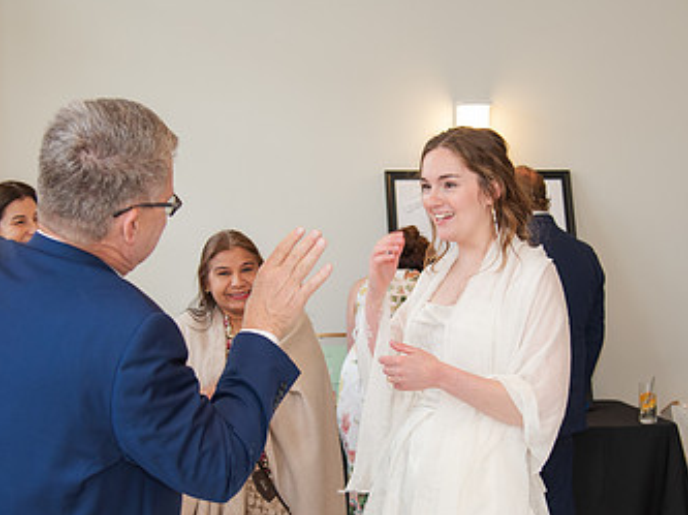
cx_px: 345
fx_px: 1370
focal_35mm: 69
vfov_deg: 21.3
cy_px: 295
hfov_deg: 28.2
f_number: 4
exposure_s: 1/200
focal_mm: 38
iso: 450
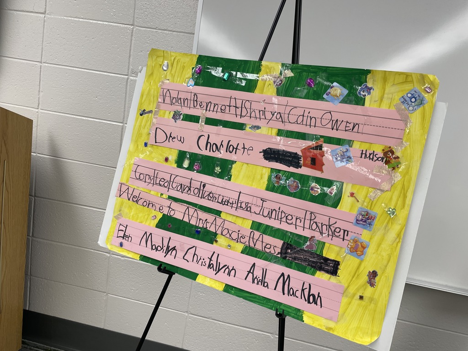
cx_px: 234
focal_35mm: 26
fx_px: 352
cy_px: 176
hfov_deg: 67.3
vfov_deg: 53.1
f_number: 1.6
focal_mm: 4.2
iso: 50
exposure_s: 1/120
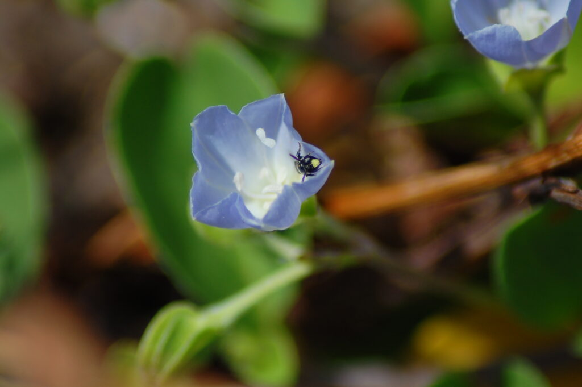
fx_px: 7269
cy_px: 194
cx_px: 291
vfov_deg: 3.1
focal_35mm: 450
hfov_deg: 4.6
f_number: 6.3
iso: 200
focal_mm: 300
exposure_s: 1/1000
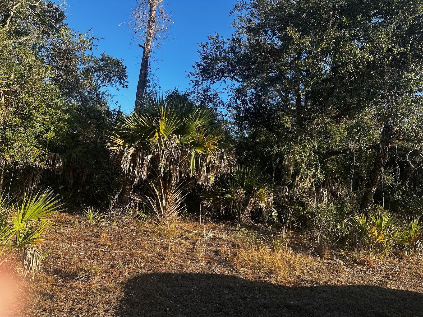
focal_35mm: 24
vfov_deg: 56.8
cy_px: 158
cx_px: 212
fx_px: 293
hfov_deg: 71.6
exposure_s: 1/1183
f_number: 1.78
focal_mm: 6.86
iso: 80
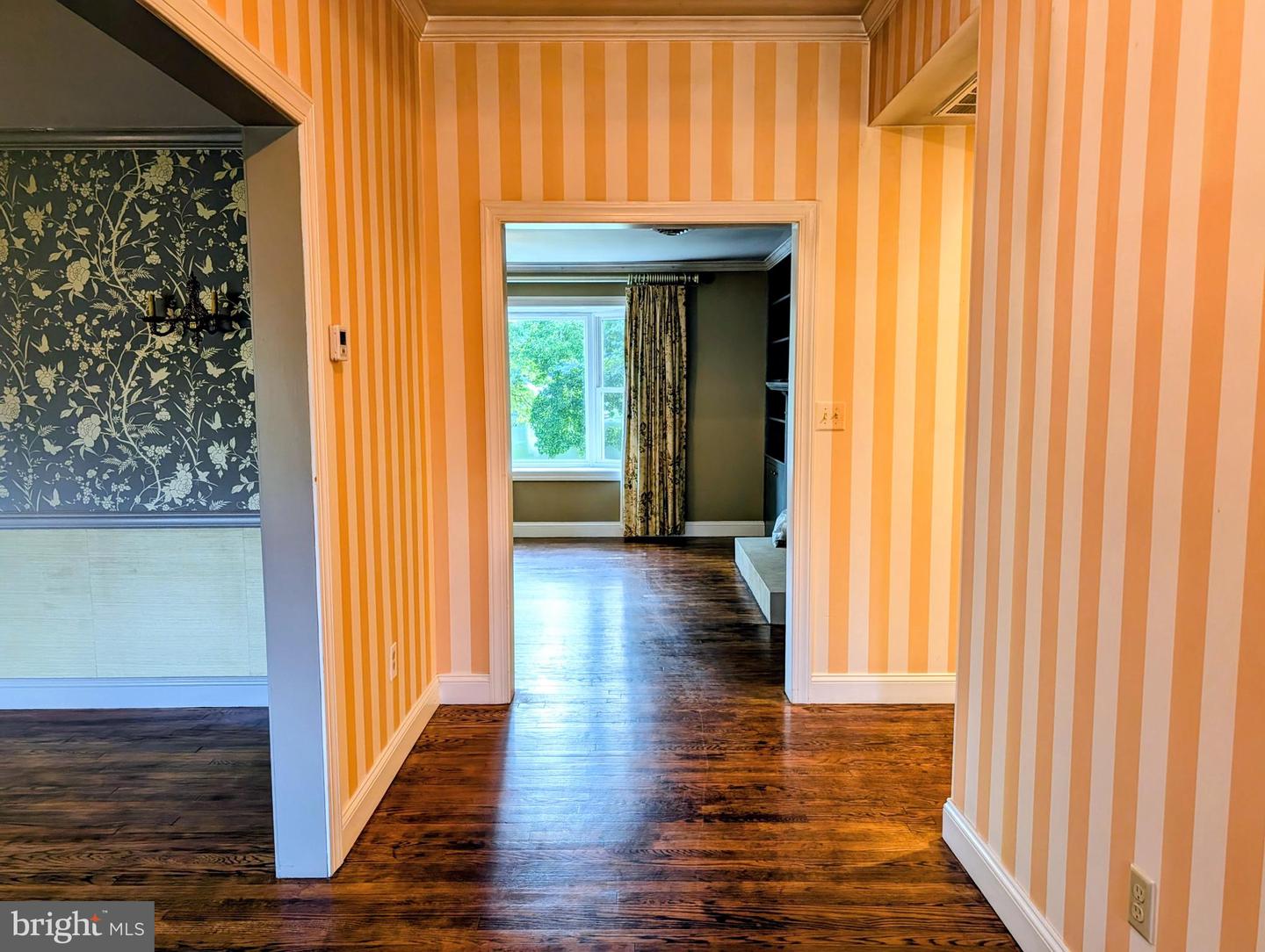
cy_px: 476
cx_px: 632
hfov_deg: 71.5
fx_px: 878
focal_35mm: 24
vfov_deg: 56.9
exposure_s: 1/120
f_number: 1.68
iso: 144
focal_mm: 6.9
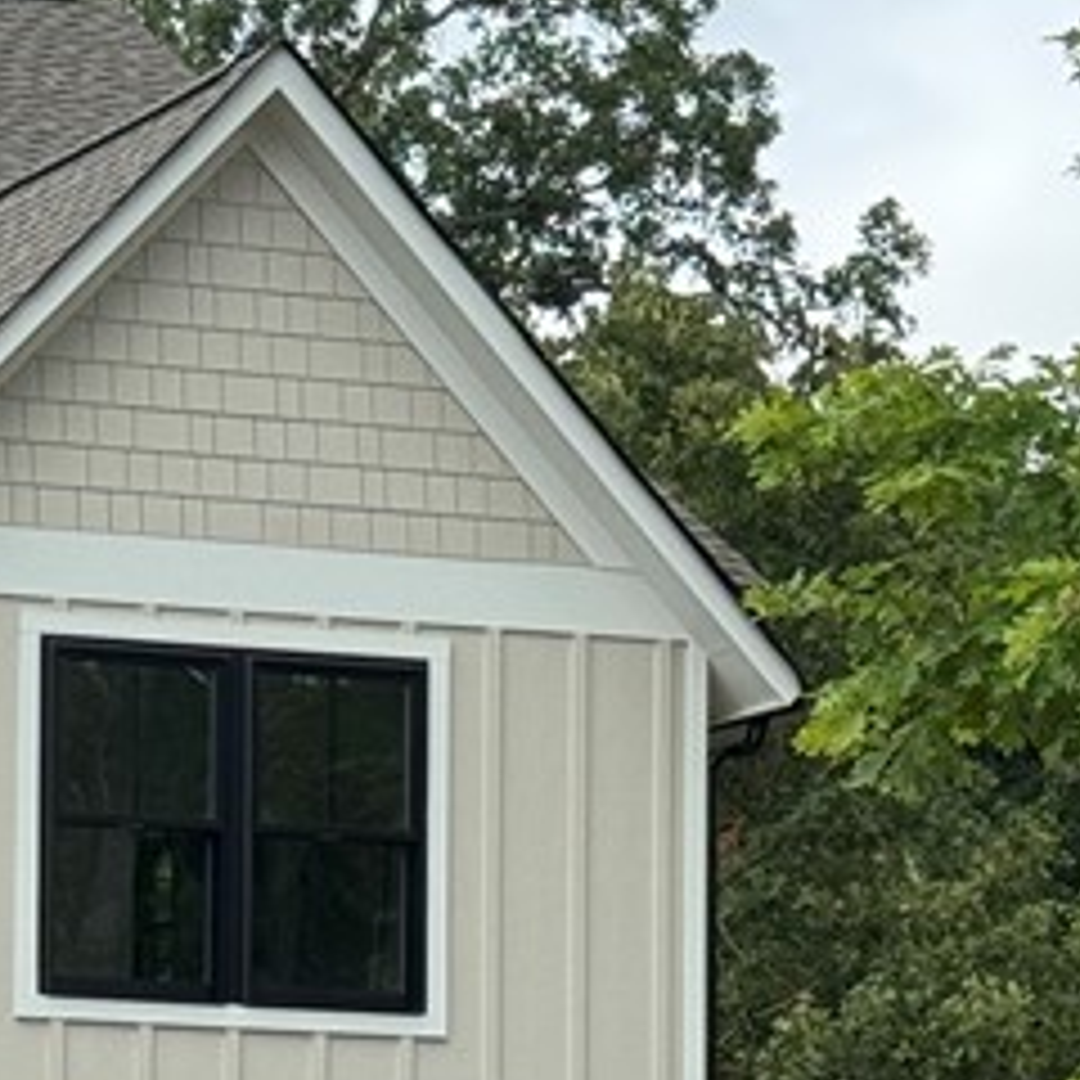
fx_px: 6389
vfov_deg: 9.5
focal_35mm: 181
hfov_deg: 9.3
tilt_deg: +3.0
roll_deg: -1.2
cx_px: -756
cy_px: 1350
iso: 64
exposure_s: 1/2110
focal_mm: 6.76
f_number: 1.78
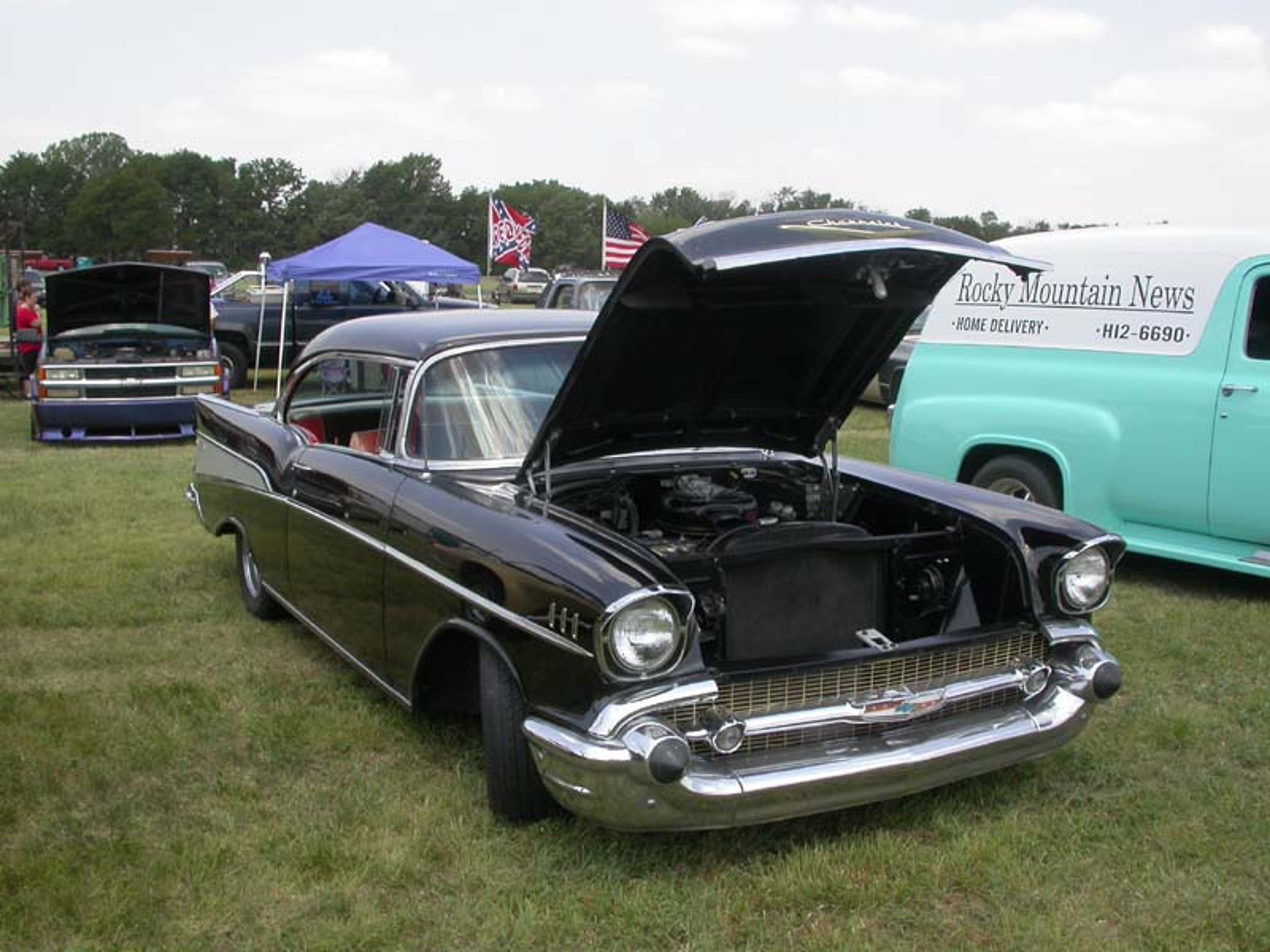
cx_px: 635
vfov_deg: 37.7
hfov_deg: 49.0
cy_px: 476
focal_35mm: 38
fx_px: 1394
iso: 100
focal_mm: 7.85
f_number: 6
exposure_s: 1/257
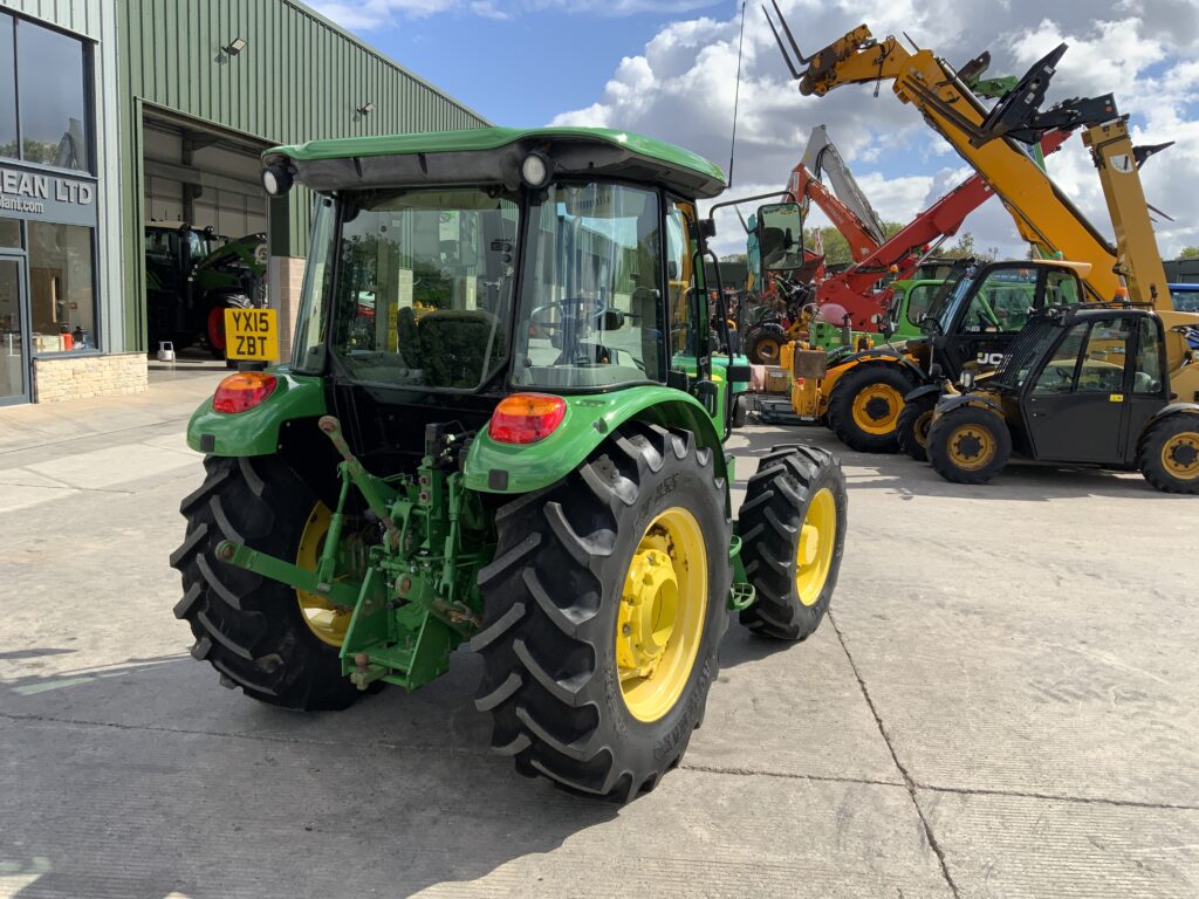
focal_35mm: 29
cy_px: 450
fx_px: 1004
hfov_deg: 61.7
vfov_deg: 48.2
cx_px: 600
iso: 16
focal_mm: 3
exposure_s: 1/1342
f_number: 1.8
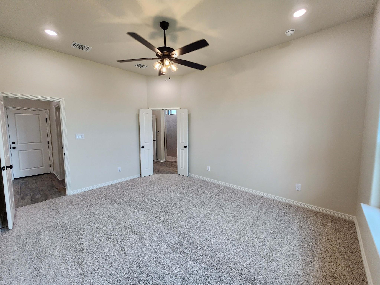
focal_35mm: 13
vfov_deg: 89.9
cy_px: 142
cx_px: 190
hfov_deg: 106.2
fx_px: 143
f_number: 2.2
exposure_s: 1/60
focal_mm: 2.2
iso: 80
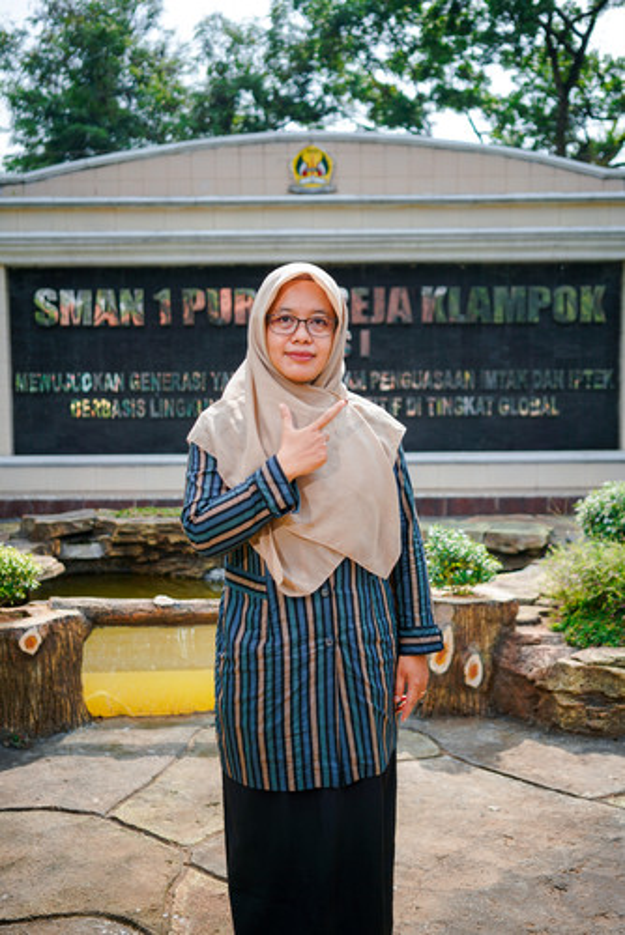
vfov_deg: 54.4
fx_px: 910
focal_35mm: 35
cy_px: 468
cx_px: 312
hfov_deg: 37.9
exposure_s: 1/1000
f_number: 3.2
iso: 200
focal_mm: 35
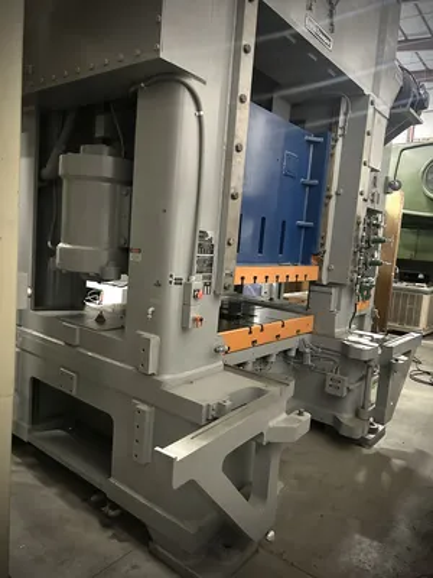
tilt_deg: -6.2
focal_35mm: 26
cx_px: 216
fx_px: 434
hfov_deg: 53.1
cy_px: 289
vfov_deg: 67.3
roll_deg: -3.7
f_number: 1.5
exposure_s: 1/30
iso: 800
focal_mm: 5.7
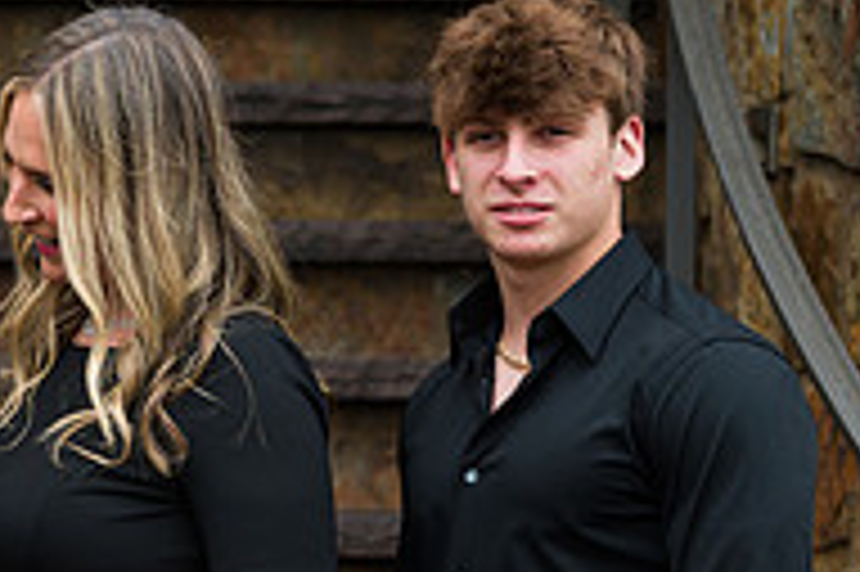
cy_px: 566
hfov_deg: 6.5
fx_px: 7566
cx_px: -176
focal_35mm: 317
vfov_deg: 4.3
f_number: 4
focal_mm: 100
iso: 200
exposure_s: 1/200
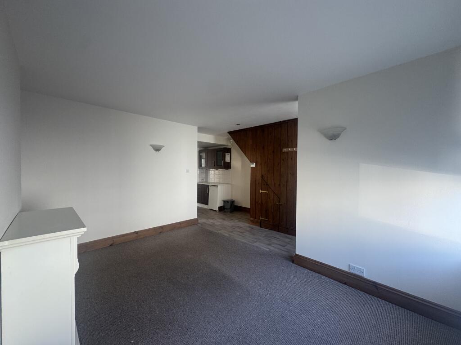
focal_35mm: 14
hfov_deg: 102.1
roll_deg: +0.9
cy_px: 172
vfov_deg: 85.7
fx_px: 186
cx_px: 230
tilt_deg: -0.3
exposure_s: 1/99
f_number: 2.2
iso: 160
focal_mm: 2.22
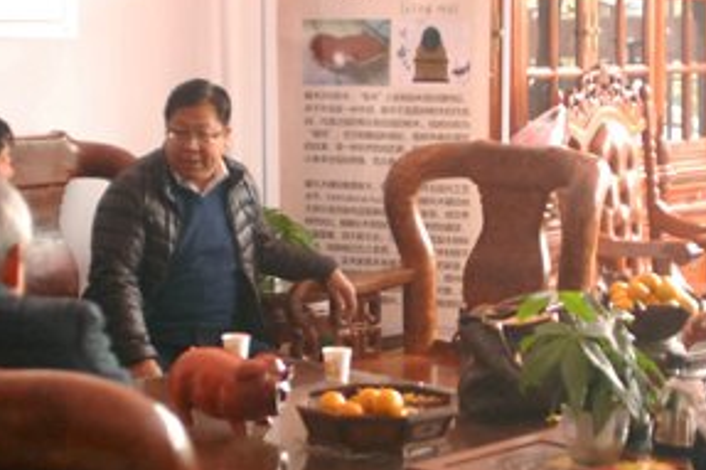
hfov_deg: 23.1
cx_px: 411
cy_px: 266
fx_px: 1725
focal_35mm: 88
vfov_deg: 15.5
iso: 800
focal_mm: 28
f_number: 2.8
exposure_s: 1/25
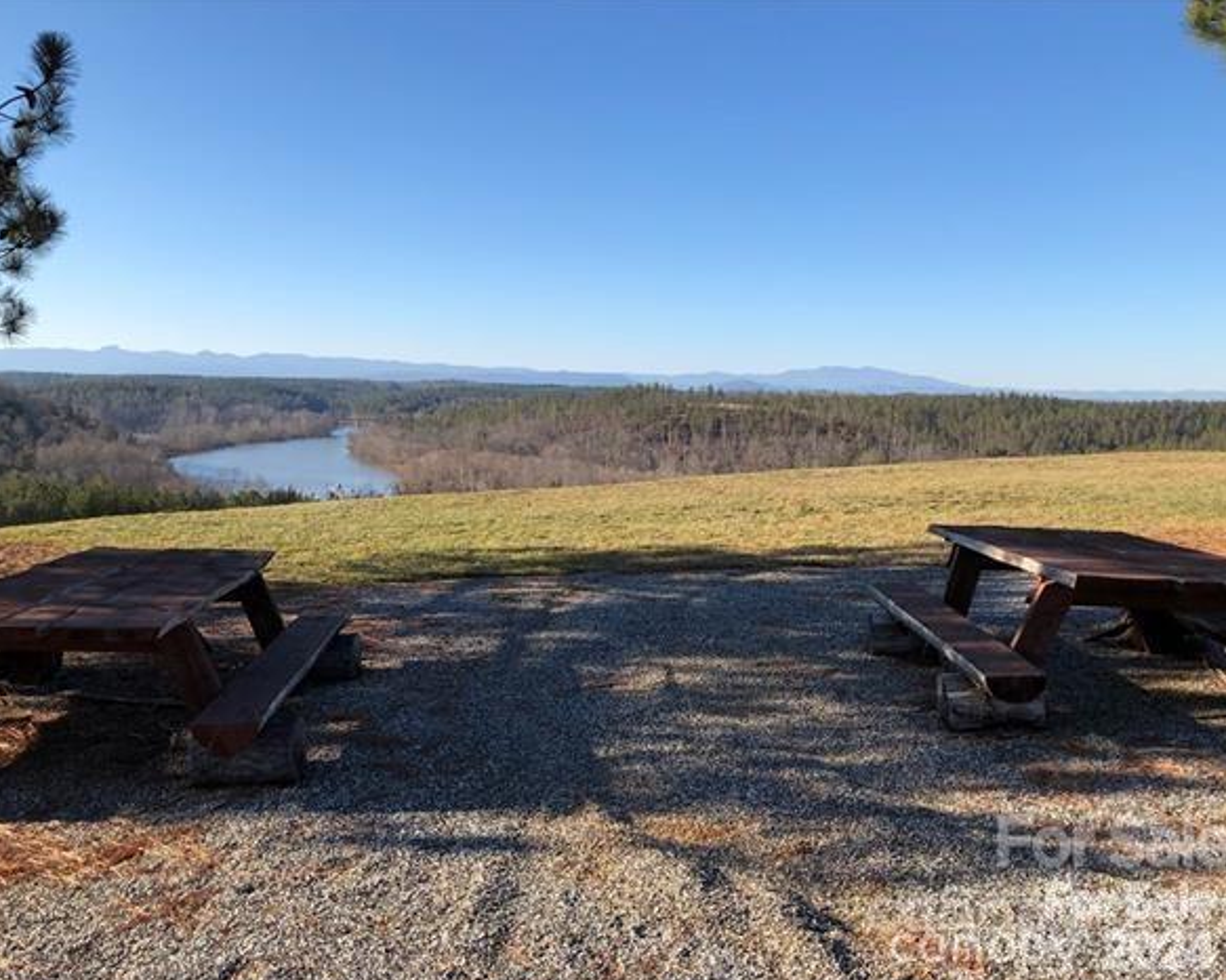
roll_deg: -1.1
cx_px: 589
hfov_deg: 58.8
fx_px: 1088
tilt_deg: -5.2
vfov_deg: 48.5
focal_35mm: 30
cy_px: 501
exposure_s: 1/1412
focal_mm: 3.99
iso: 20
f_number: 1.8
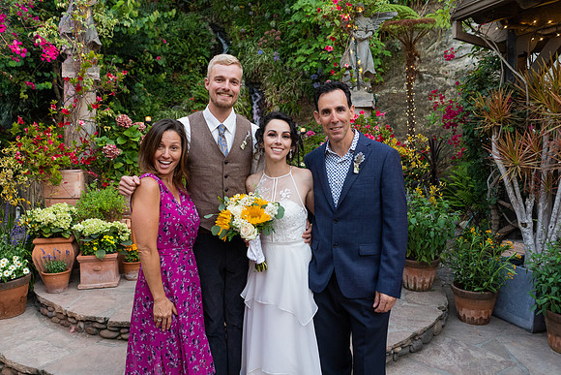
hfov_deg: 65.5
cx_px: 280
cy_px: 188
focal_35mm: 28
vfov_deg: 46.4
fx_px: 436
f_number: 3.2
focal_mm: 28
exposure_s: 1/200
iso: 500
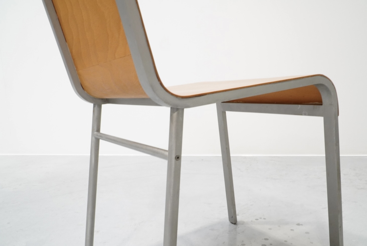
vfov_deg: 48.0
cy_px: 123
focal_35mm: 27
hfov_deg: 67.3
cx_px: 184
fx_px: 275
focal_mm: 18
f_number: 14
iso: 1250
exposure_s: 1/10
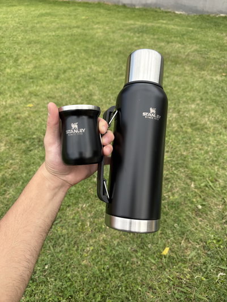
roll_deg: +1.0
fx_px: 210
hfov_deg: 56.8
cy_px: 151
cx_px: 114
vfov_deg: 71.6
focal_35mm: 24
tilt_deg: -39.7
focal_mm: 6.76
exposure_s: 1/858
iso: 80
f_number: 1.78
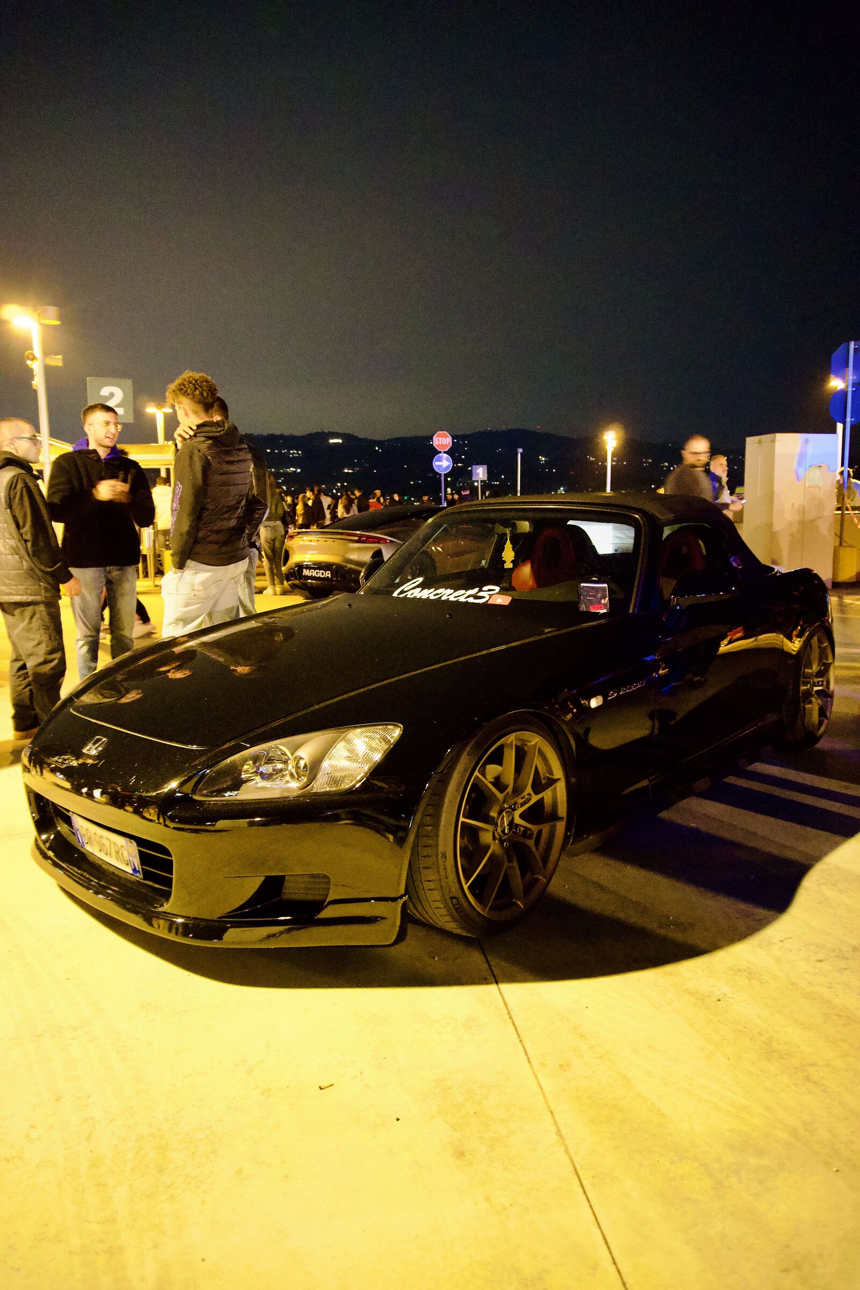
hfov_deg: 53.1
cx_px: 430
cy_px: 645
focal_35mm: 24
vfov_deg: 73.7
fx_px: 860
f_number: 3.5
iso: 6400
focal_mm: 16
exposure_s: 1/15
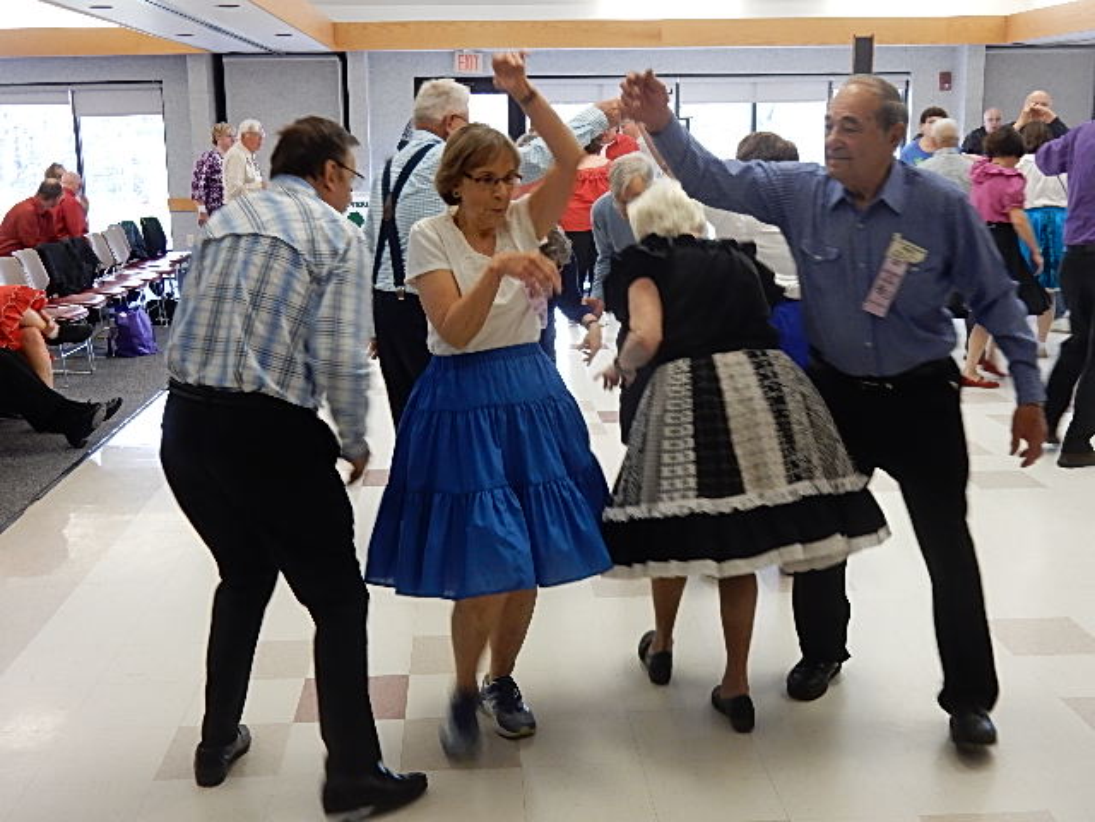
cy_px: 411
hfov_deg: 43.9
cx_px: 548
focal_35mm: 43
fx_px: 1360
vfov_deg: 33.6
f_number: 4.2
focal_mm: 7.6
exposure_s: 1/30
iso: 320
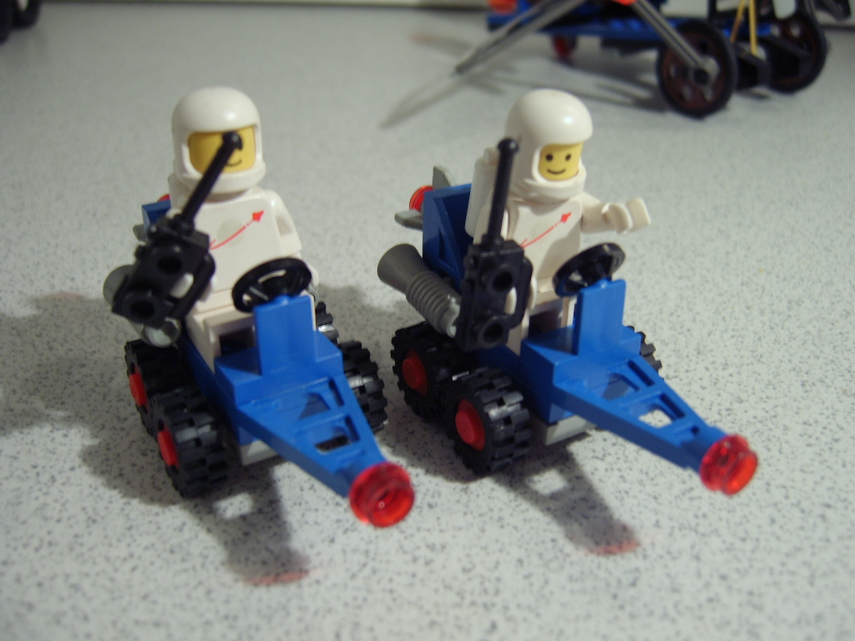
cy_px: 320
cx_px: 428
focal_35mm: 31
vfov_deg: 45.4
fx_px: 766
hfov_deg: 58.4
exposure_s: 1/12
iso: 100
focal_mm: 8.13
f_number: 2.7
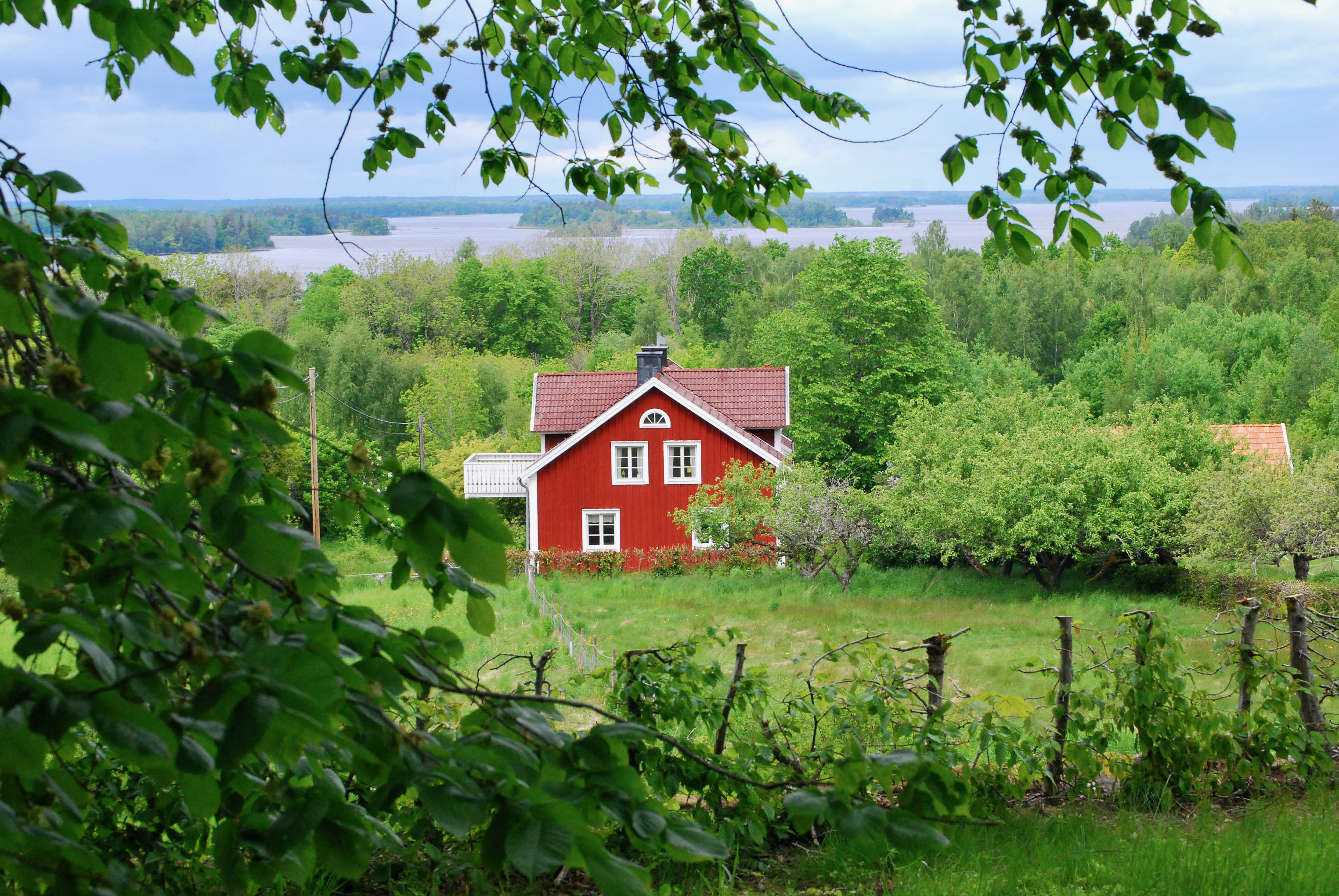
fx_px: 3072
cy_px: 448
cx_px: 670
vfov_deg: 16.6
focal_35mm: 82
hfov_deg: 24.6
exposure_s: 1/500
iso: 800
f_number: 11
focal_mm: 55
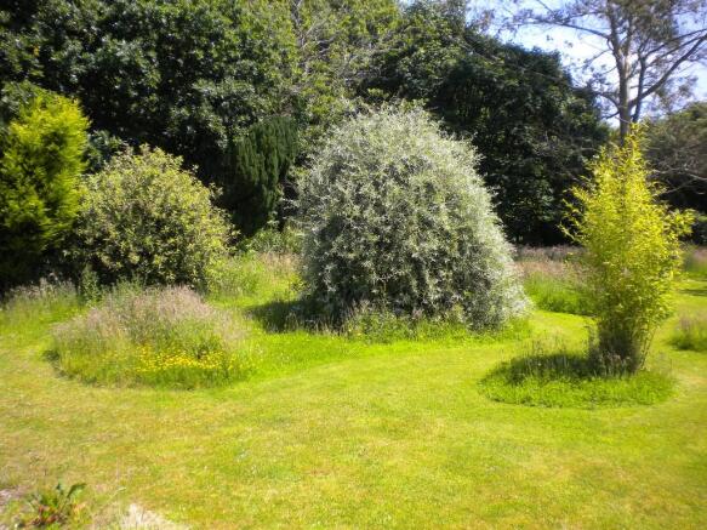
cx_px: 354
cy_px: 265
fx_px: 715
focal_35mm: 35
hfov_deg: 52.6
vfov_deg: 40.7
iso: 80
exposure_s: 1/249
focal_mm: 6.3
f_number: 4.6
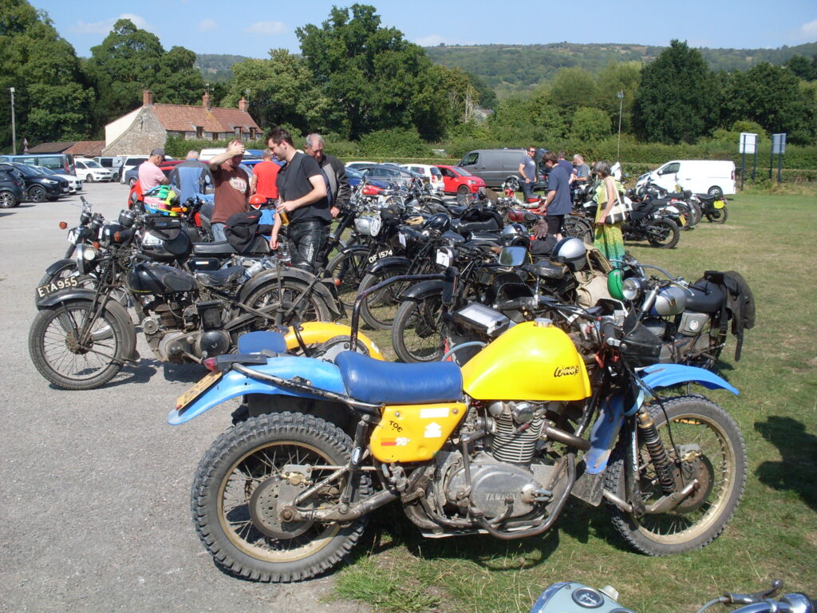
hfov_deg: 49.0
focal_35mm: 38
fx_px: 897
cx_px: 408
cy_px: 306
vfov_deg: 37.7
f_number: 8.4
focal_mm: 6.3
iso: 80
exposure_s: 1/180
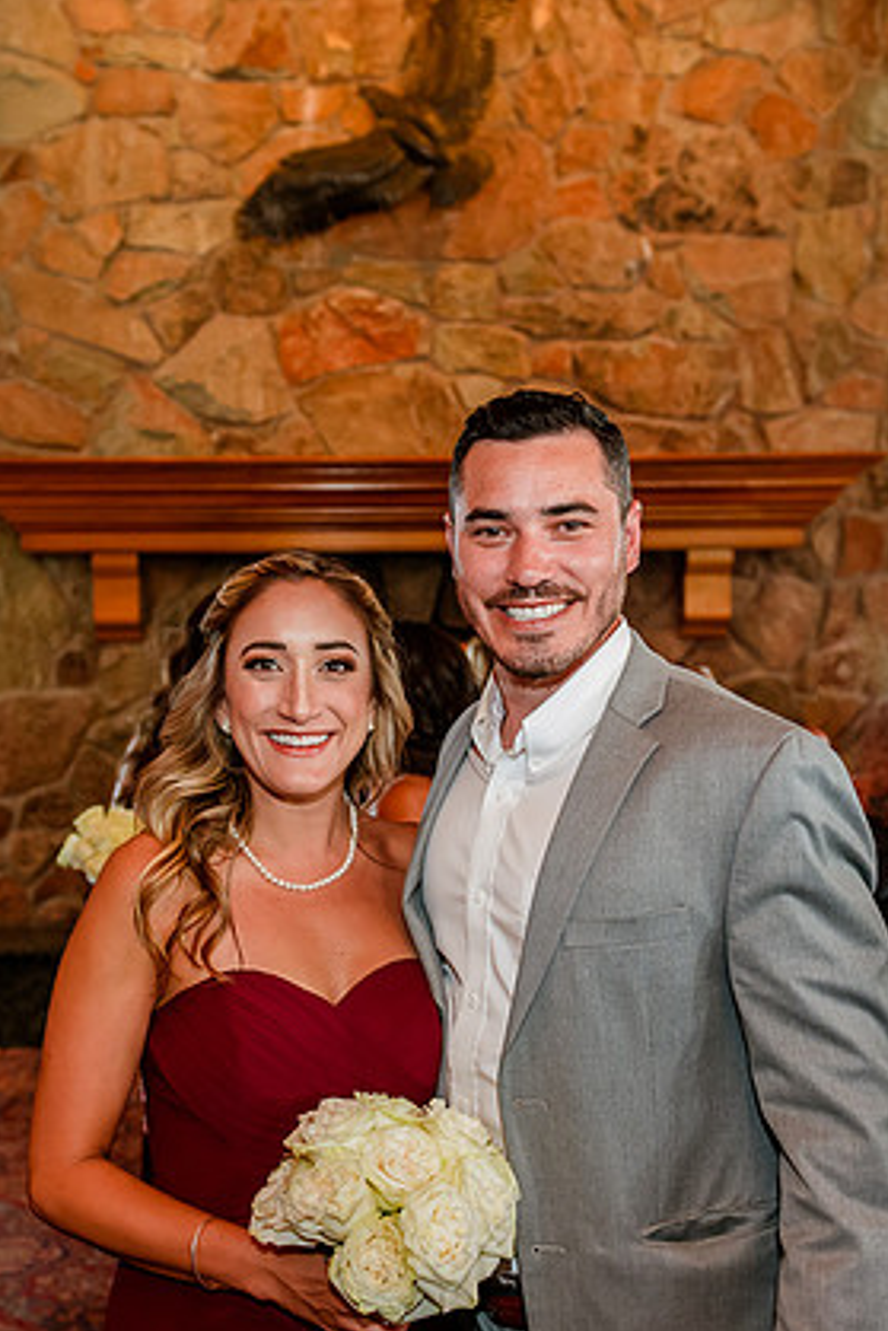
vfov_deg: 46.4
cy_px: 627
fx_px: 1553
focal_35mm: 42
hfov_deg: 31.8
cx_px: 326
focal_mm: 24
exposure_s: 1/125
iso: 2500
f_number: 3.2
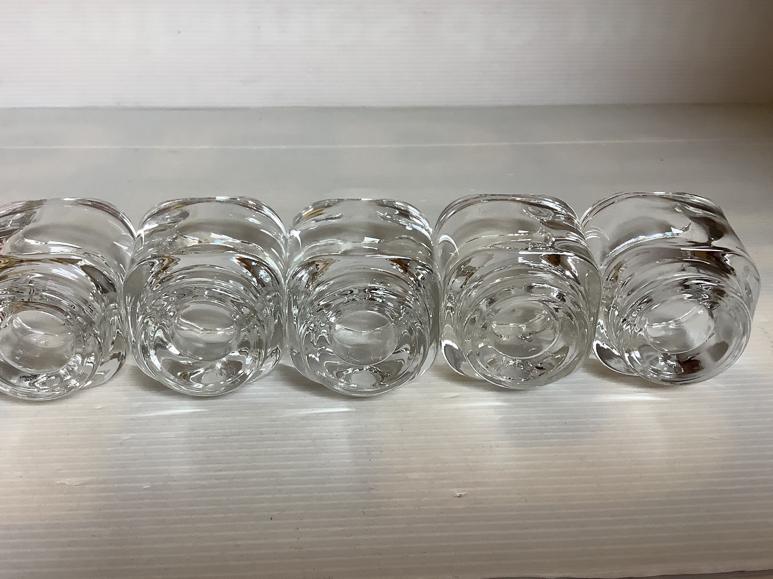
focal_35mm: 34
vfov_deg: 41.8
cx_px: 351
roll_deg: +0.1
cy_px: 295
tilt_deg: -27.1
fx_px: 759
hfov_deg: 53.9
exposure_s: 1/100
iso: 80
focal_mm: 3.3
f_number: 2.4
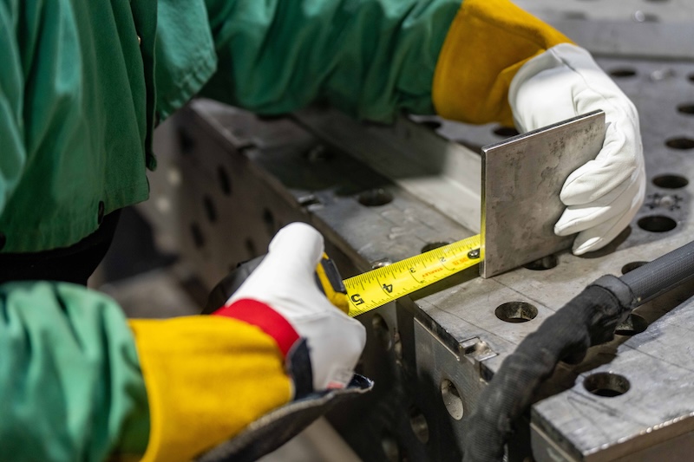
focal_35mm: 70
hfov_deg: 28.8
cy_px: 231
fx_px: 1349
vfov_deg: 19.4
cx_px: 347
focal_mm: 70
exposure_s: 1/200
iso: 1600
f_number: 3.2
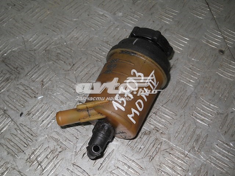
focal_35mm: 41
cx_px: 118
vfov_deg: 35.1
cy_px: 88
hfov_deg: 45.8
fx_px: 278
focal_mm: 6.72
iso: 80
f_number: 5.5
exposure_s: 1/30
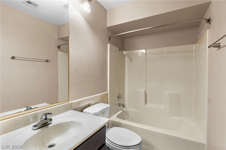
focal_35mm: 17
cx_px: 113
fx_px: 107
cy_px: 75
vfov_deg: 70.5
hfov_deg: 93.3
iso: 400
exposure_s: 1/6
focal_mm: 17
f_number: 8
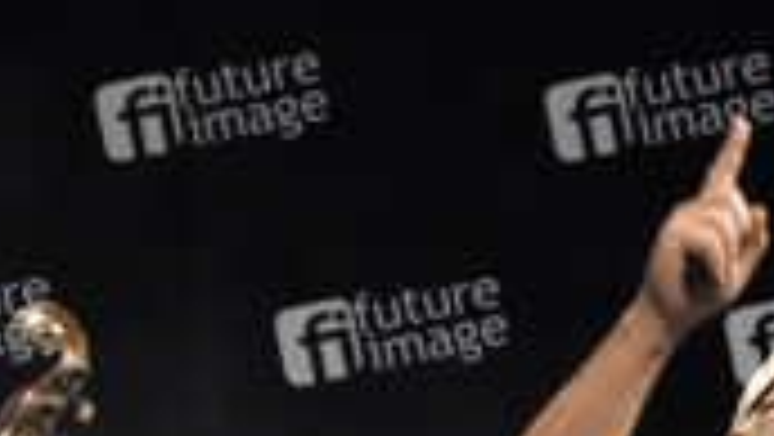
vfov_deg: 4.2
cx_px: 722
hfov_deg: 7.5
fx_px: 5914
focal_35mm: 288
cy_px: 670
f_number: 3.2
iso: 1600
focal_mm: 70
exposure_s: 1/320
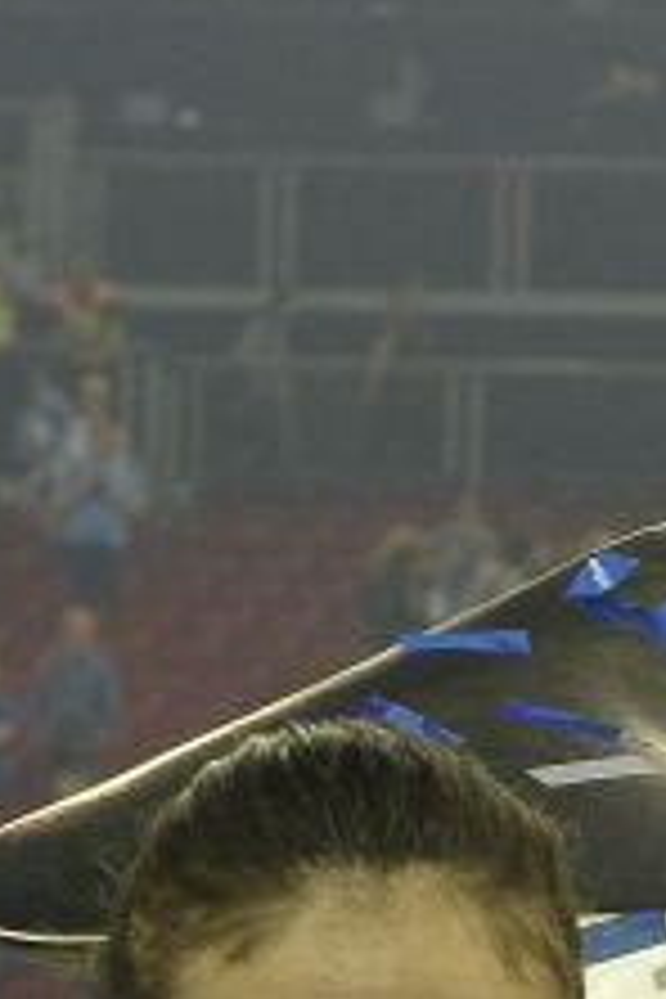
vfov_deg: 9.2
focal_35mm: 216
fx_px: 5994
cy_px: 1555
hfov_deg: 6.3
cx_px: 711
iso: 2500
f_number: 4.5
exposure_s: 1/500
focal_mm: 40
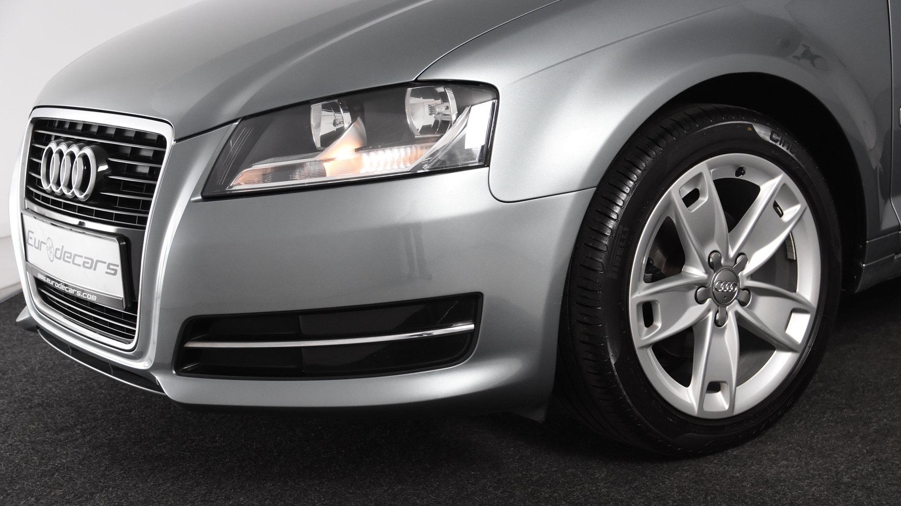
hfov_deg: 38.5
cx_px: 449
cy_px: 265
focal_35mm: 54
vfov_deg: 22.2
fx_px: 1290
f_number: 5
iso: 1600
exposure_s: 1/100
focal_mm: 34
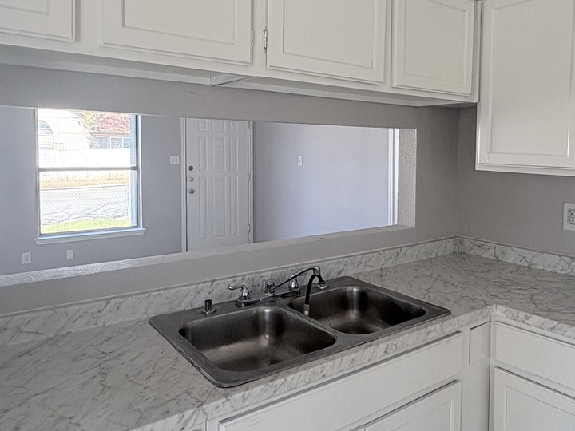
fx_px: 465
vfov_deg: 49.5
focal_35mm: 28
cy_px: 178
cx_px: 325
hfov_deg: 63.2
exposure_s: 1/99
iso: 125
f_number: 2.2
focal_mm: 2.22
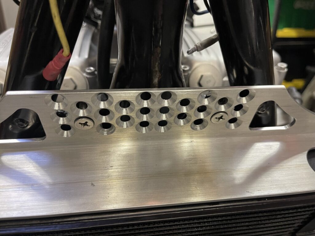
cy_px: 118
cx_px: 158
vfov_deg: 53.1
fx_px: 237
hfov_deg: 67.3
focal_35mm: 26
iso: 250
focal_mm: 5.1
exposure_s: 1/60
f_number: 1.6
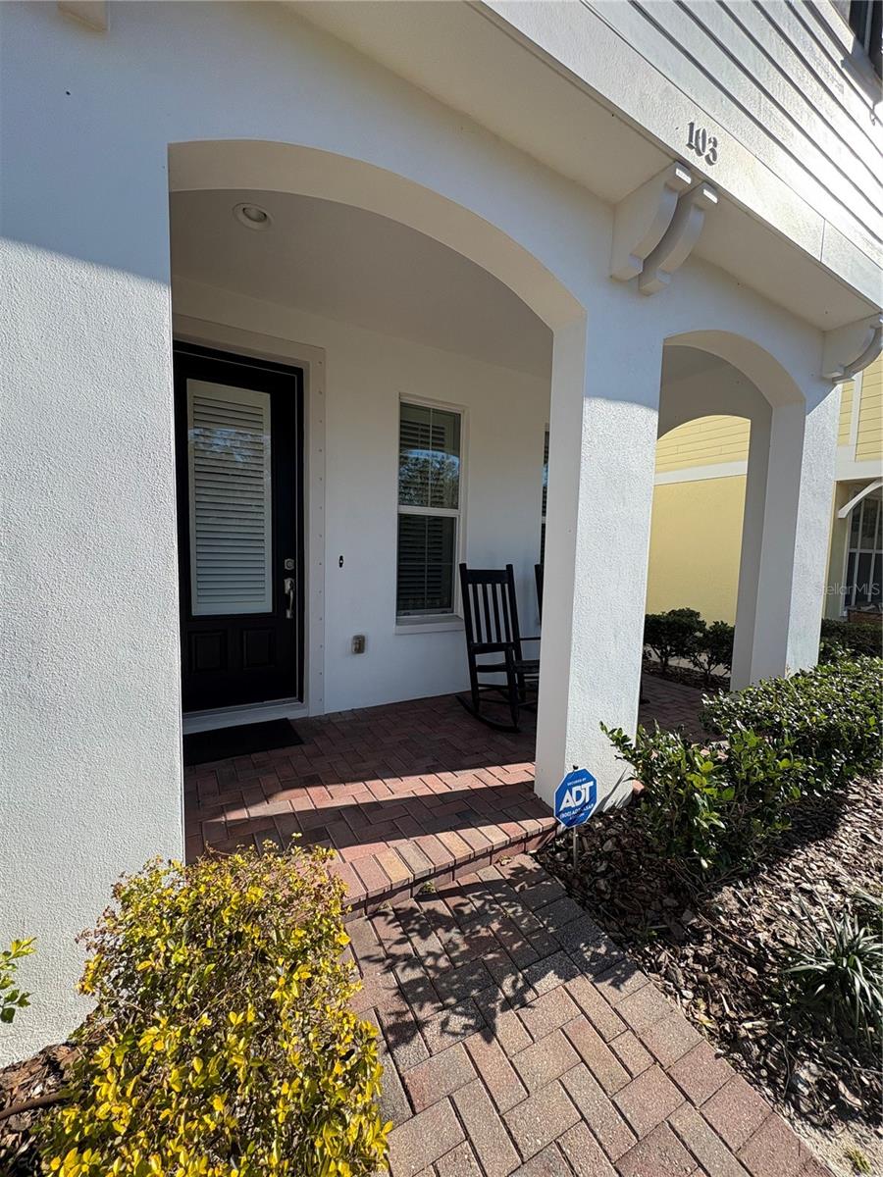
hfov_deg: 85.7
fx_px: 476
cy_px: 588
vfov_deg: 102.1
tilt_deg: -4.3
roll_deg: -0.3
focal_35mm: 14
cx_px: 442
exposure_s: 1/796
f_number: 2.2
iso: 40
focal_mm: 2.22
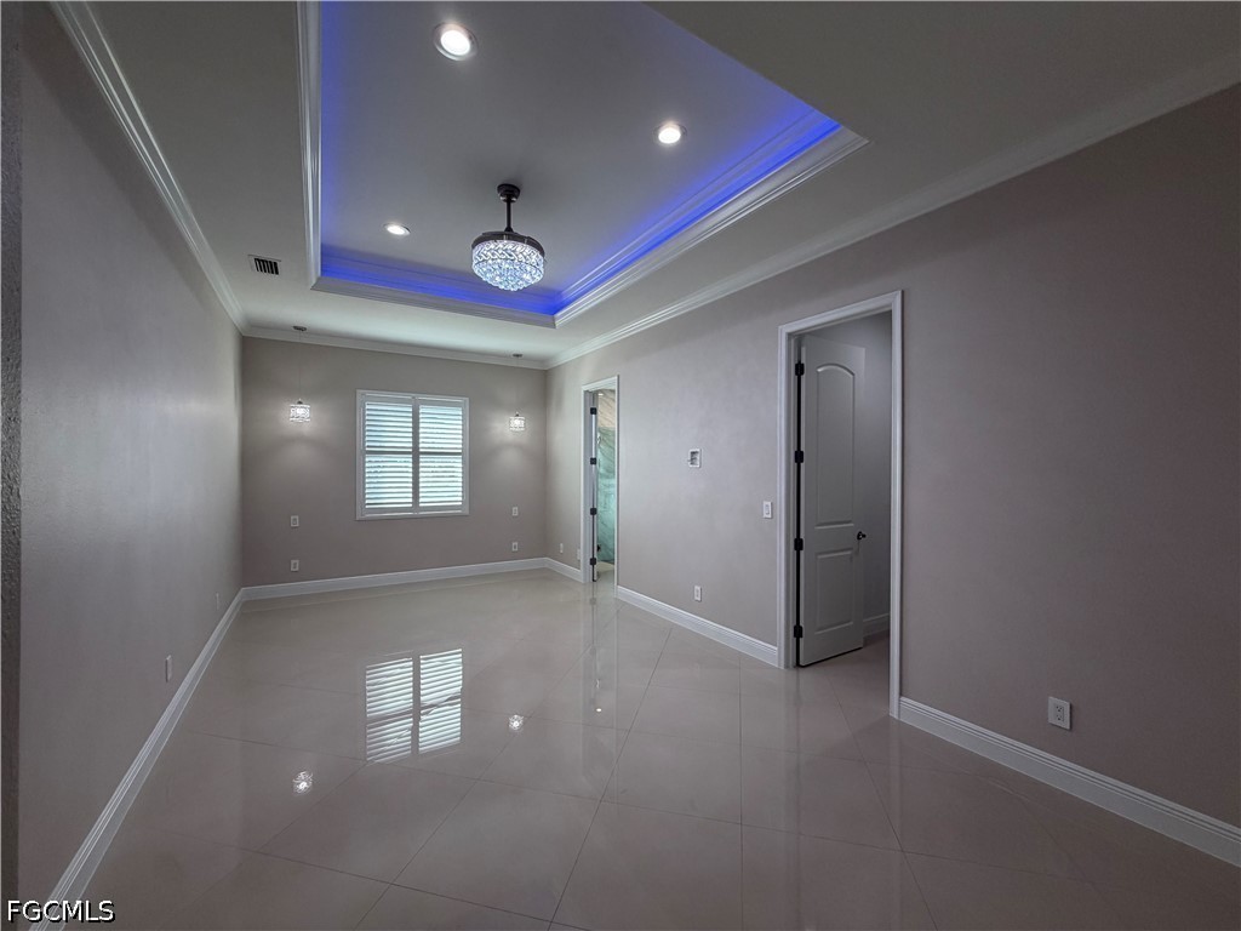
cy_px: 466
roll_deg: -0.3
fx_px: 502
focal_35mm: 14
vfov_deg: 85.7
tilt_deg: +0.5
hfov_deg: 102.1
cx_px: 620
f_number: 2.2
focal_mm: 2.22
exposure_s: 1/120
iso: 160
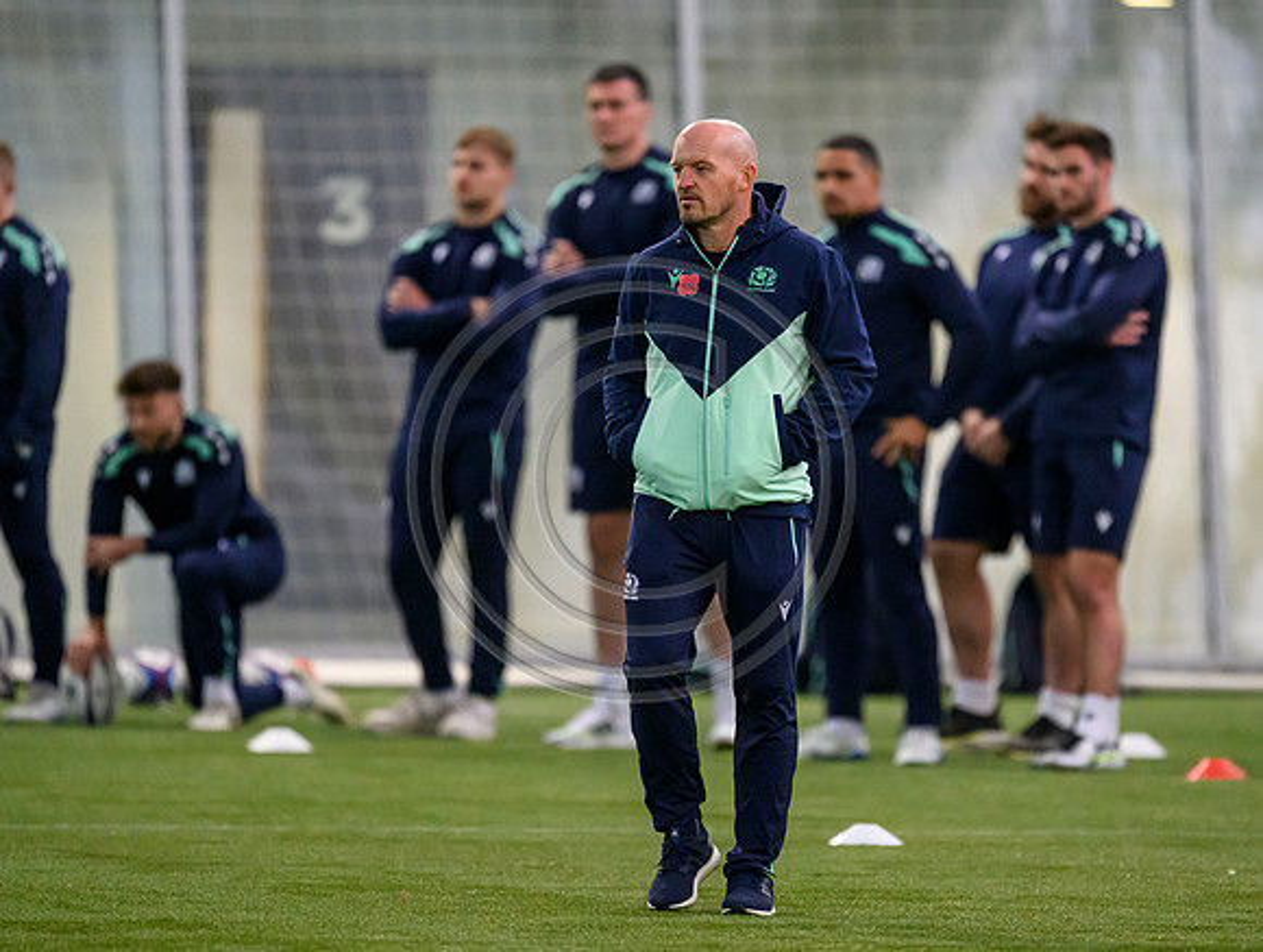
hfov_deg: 3.1
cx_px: 751
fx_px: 23353
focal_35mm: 639
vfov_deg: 2.3
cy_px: 495
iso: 10000
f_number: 4
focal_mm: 560
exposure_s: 1/800
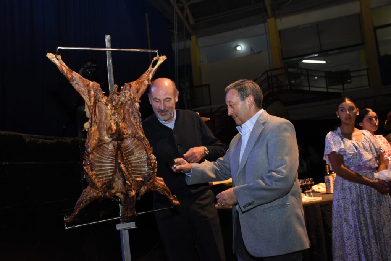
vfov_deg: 40.0
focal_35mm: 33
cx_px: 196
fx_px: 358
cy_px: 130
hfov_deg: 57.2
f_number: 4
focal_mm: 22
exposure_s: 1/200
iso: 1600
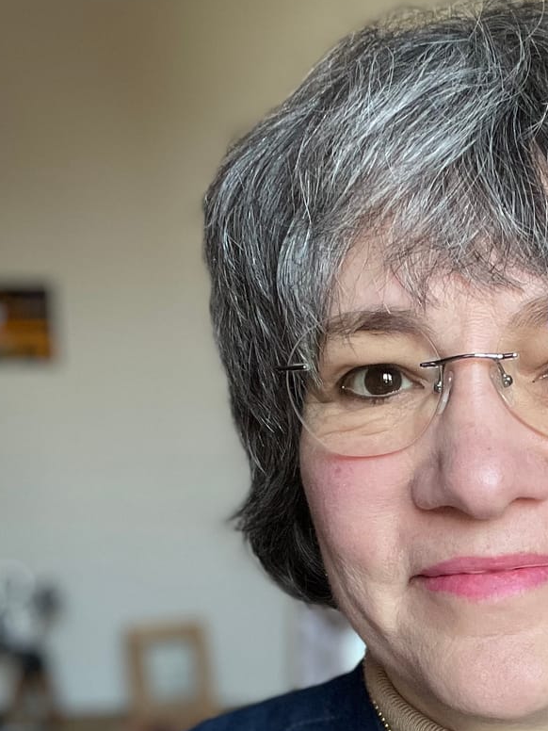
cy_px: 618
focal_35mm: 58
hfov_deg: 24.5
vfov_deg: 32.0
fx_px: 1224
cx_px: 492
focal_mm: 2.71
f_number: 2.2
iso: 250
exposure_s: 1/60
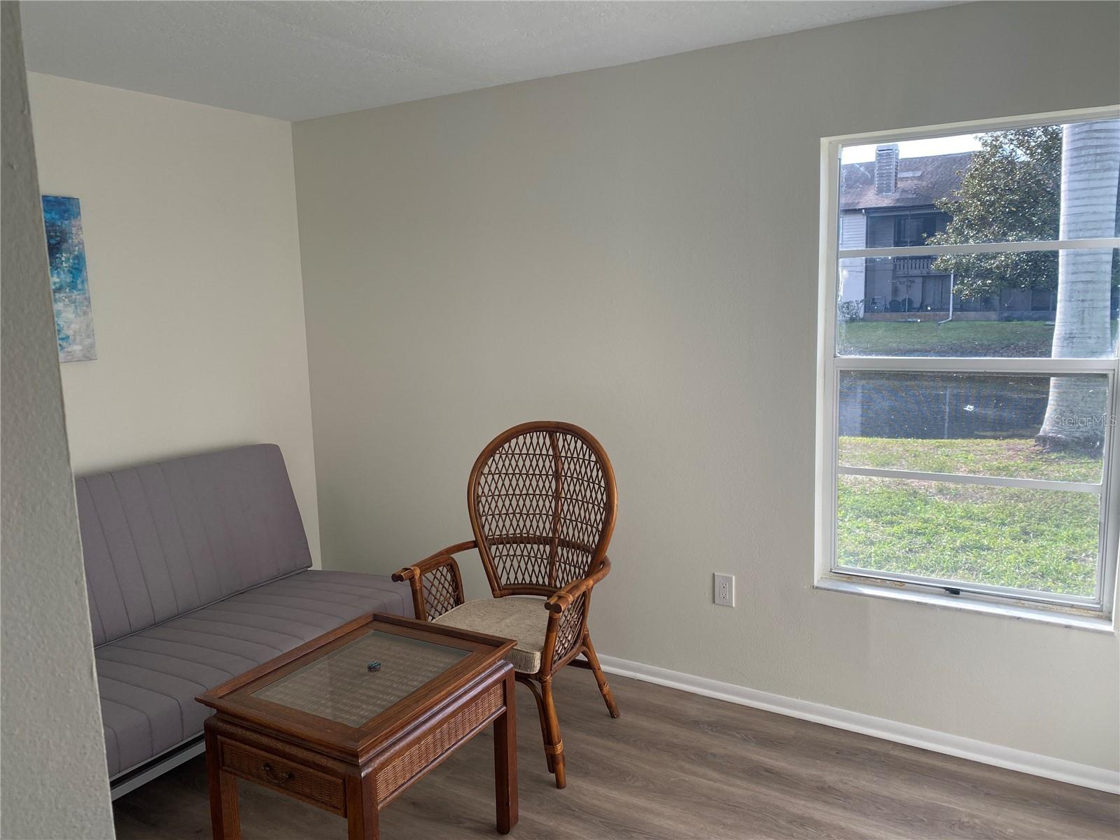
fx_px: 841
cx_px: 560
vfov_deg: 53.1
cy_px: 420
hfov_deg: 67.3
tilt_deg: -8.1
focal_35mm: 26
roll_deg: +2.6
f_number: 1.8
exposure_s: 1/357
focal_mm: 4.25
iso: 32
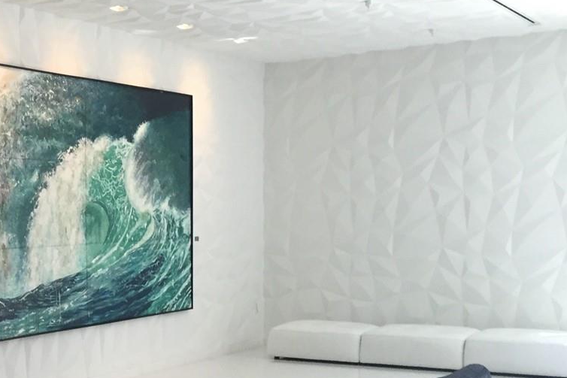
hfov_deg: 29.1
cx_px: -21
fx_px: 1008
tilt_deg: -1.3
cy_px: 286
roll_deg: +1.4
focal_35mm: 64
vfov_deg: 21.1
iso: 50
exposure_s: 1/30
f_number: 2.2
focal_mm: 4.15
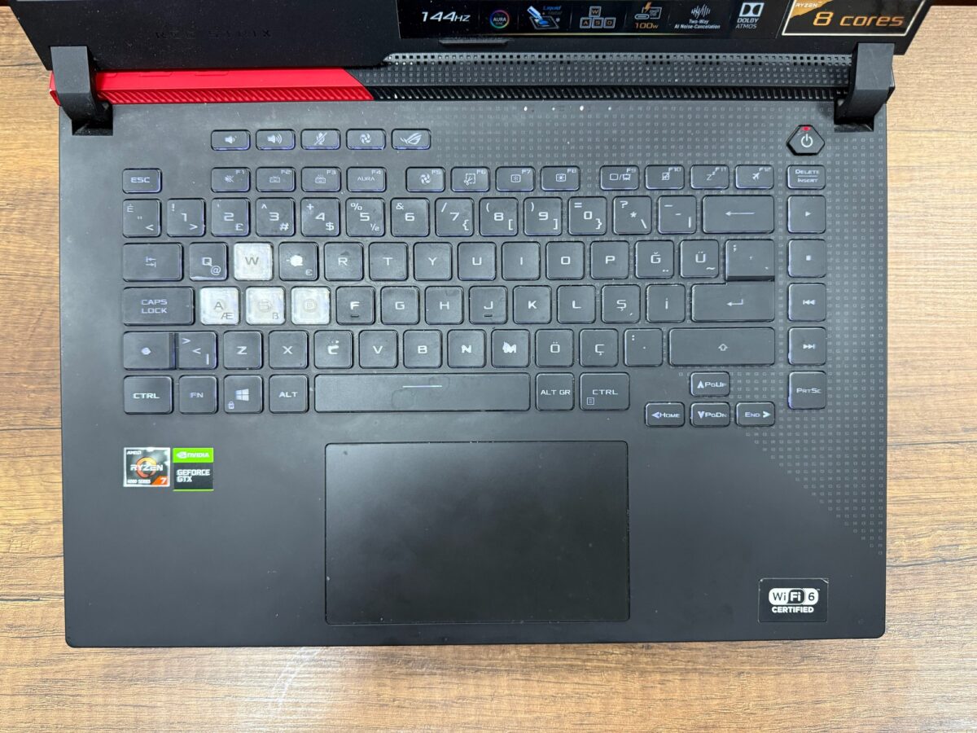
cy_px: 366
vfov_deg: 56.8
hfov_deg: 71.6
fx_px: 677
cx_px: 488
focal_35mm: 24
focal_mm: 6.76
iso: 320
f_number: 1.78
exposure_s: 1/50
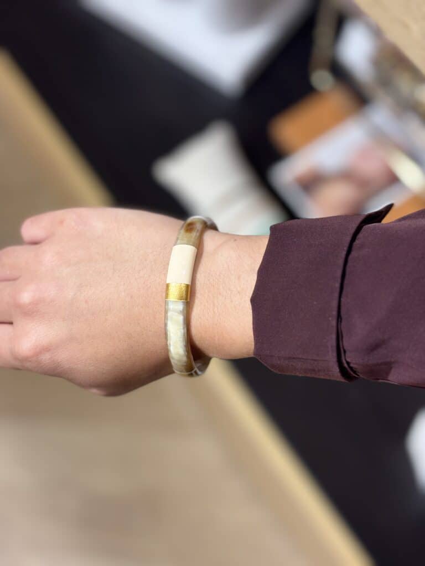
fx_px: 851
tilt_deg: -68.7
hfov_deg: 28.0
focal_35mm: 52
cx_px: 212
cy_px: 283
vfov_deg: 36.8
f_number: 1.6
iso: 80
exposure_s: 1/100
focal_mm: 5.96
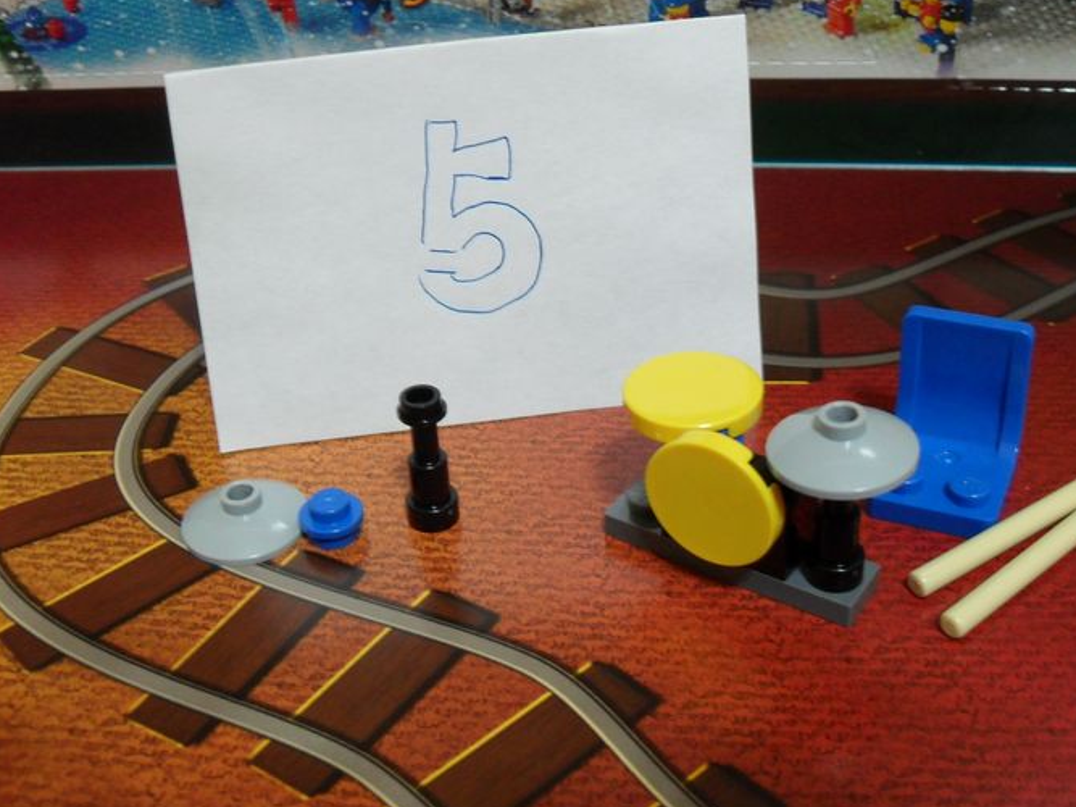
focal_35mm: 42
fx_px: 1305
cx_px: 605
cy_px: 371
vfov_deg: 34.3
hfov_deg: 44.7
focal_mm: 6.2
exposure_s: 1/10
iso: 200
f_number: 2.8
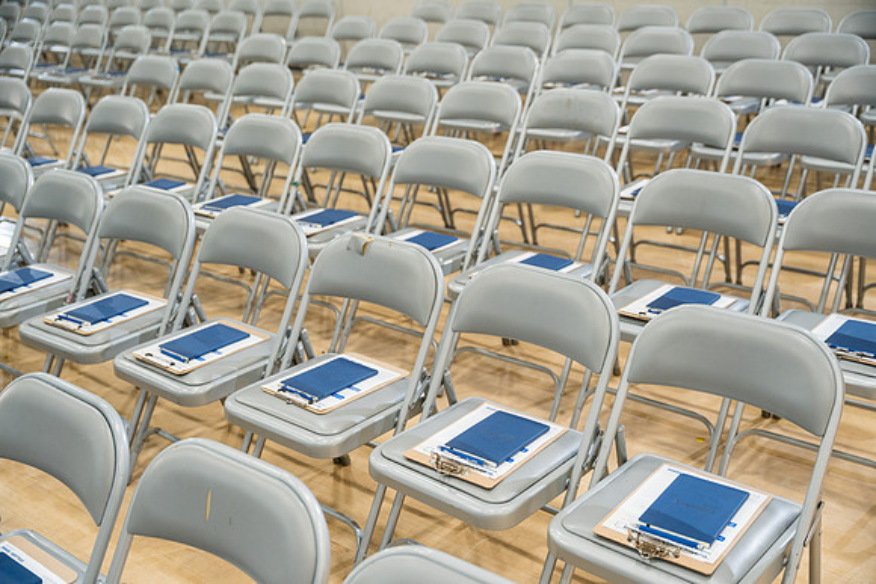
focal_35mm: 40
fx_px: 966
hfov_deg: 48.8
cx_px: 438
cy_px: 292
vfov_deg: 33.7
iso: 1600
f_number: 2.8
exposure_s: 1/250
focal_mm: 39.7
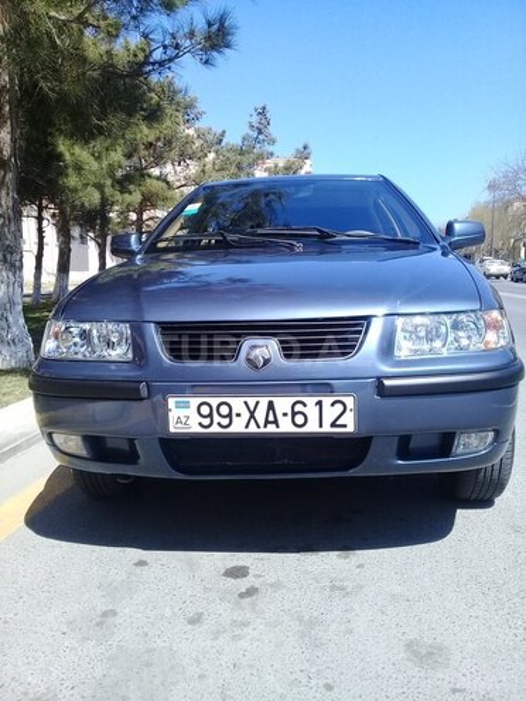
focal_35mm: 31
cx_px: 263
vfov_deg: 58.4
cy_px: 350
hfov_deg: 45.4
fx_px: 628
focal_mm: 3.3
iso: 50
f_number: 2.2
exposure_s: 1/696
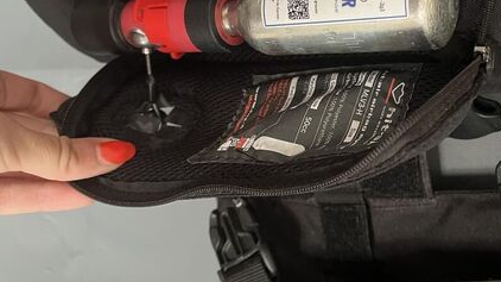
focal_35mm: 43
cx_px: 354
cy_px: 92
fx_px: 571
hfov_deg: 46.2
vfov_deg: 27.5
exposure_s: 1/30
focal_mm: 5.1
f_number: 1.6
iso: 640
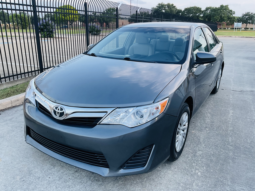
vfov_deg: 48.2
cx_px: 128
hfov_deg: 61.7
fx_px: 214
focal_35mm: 29
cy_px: 96
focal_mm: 3
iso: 40
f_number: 1.8
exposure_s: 1/60
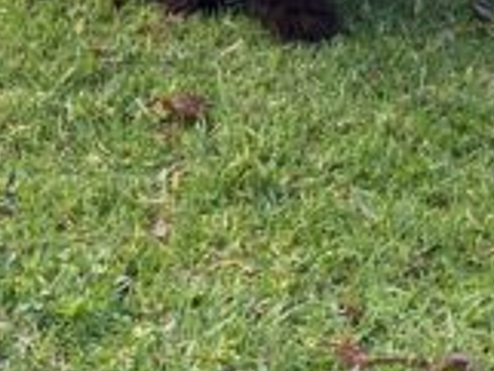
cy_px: -469
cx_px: 221
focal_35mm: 124
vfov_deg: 10.5
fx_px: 1771
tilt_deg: -7.2
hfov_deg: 15.9
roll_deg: -0.5
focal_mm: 5.1
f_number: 1.6
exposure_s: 1/631
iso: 50
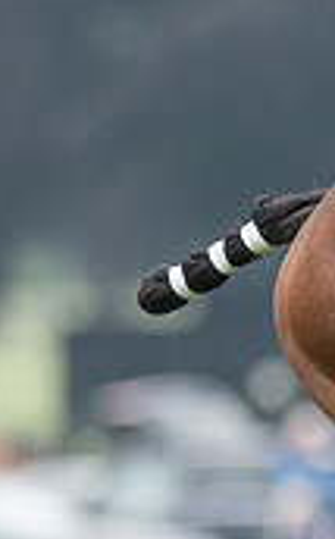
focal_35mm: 1717
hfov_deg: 0.8
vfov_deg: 1.2
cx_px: 818
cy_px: 309
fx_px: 25166
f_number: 2.8
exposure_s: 1/4000
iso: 640
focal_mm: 300
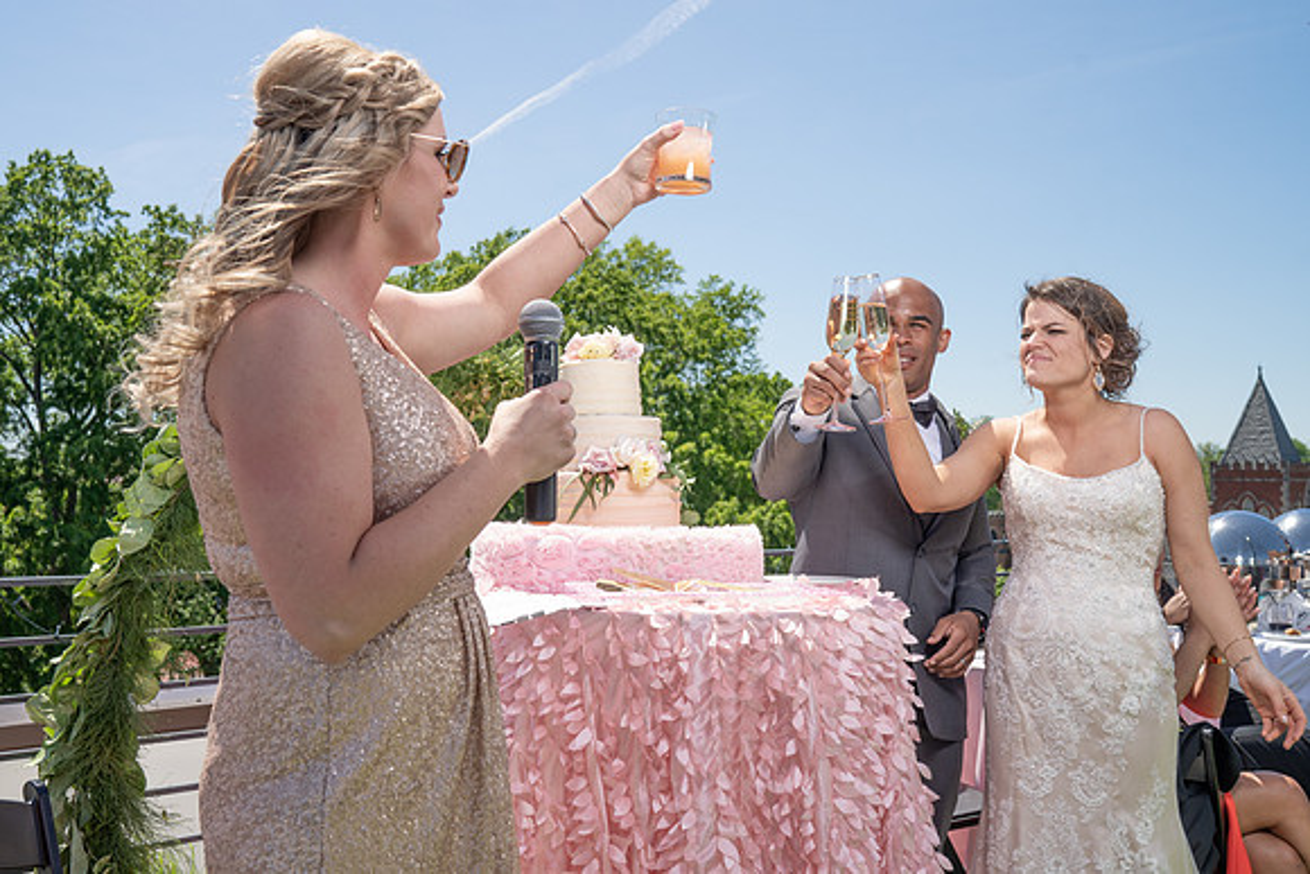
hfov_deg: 51.4
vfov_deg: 35.6
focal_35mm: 37
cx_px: 611
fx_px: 1360
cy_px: 407
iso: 50
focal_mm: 35
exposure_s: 1/250
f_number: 7.1
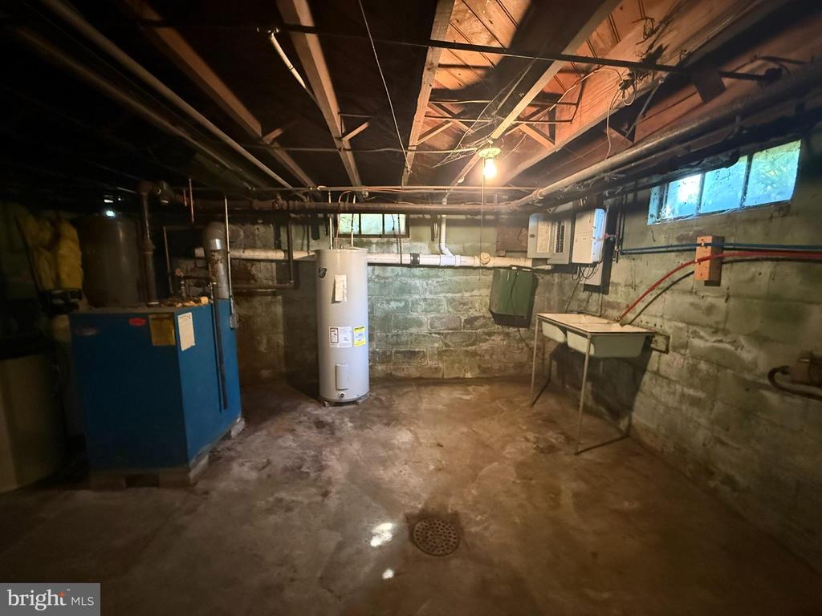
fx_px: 332
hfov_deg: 102.1
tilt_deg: -7.6
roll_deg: -0.4
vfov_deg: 85.7
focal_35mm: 14
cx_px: 411
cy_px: 308
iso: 1600
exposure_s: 1/40
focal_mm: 2.22
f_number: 2.2
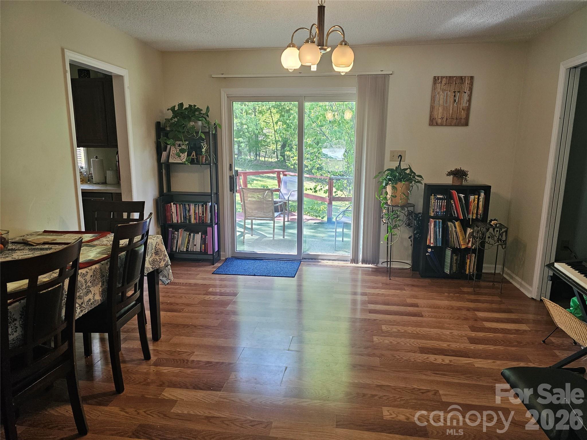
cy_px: 220
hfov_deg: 73.9
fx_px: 390
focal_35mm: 23
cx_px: 294
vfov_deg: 58.9
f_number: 1.7
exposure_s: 1/120
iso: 250
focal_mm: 6.3
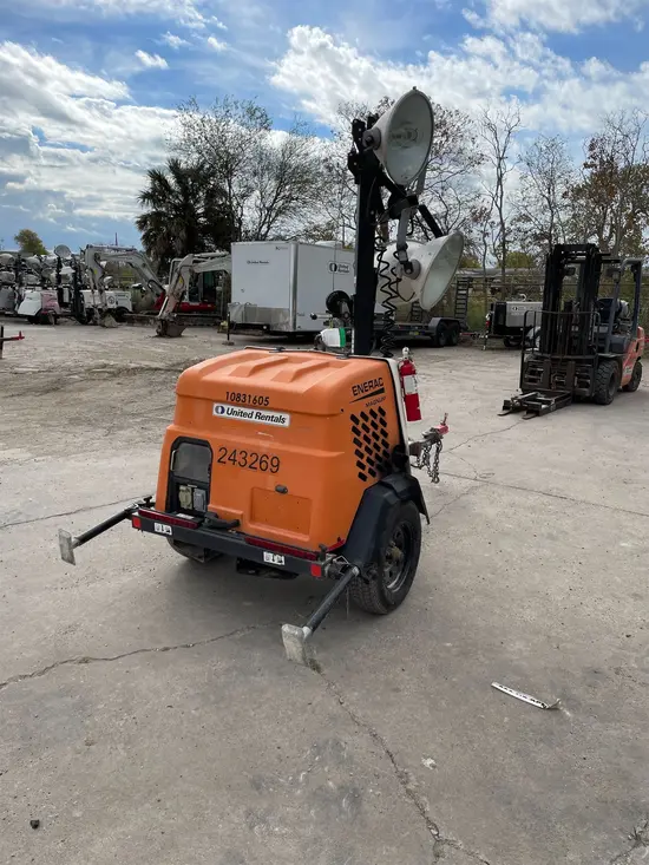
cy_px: 432
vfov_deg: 67.3
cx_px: 324
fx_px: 650
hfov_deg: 53.1
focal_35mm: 26
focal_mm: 4.2
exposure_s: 1/5051
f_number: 1.6
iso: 50
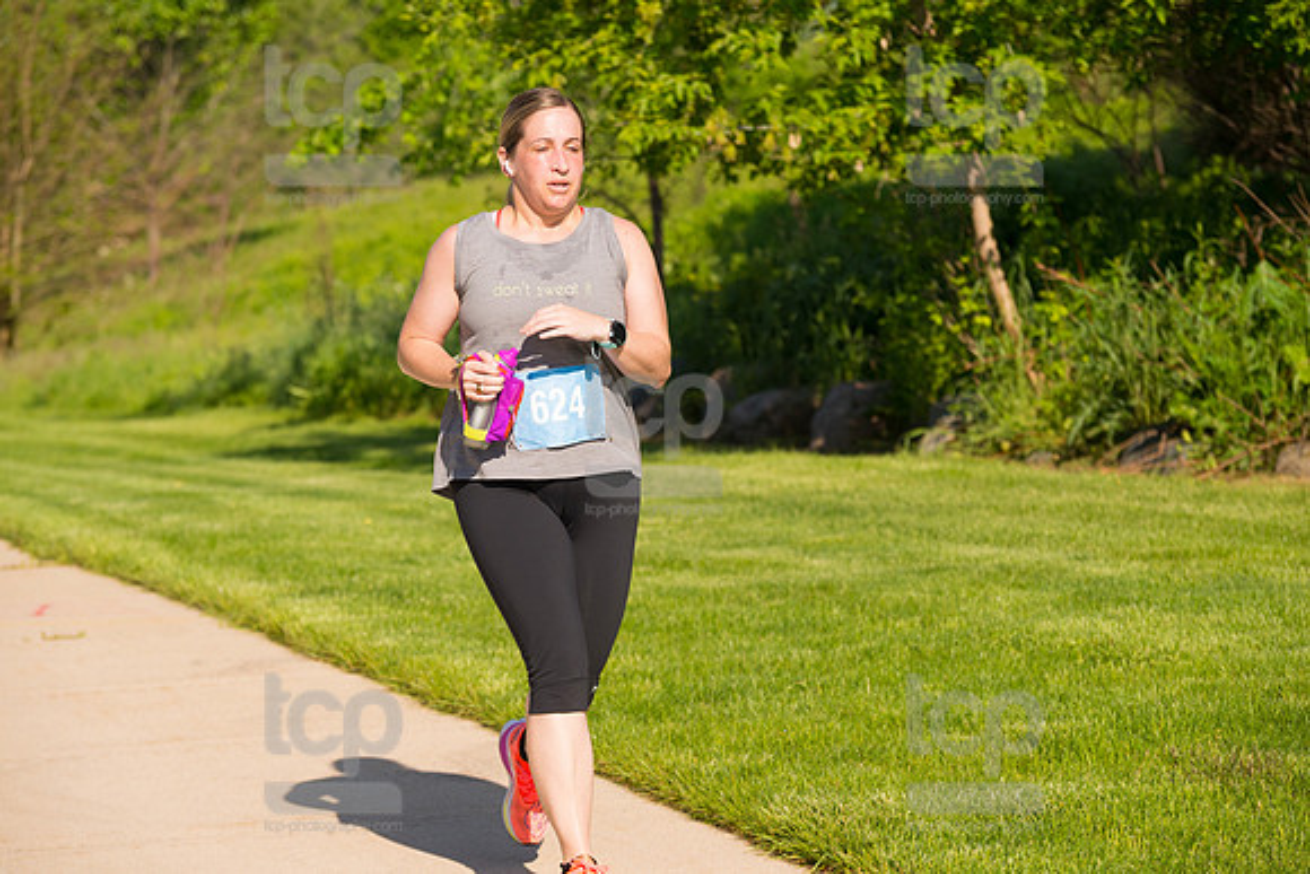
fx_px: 4731
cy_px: 437
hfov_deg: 15.8
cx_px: 655
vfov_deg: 10.6
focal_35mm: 130
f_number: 5.6
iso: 400
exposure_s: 1/2000
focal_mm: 130
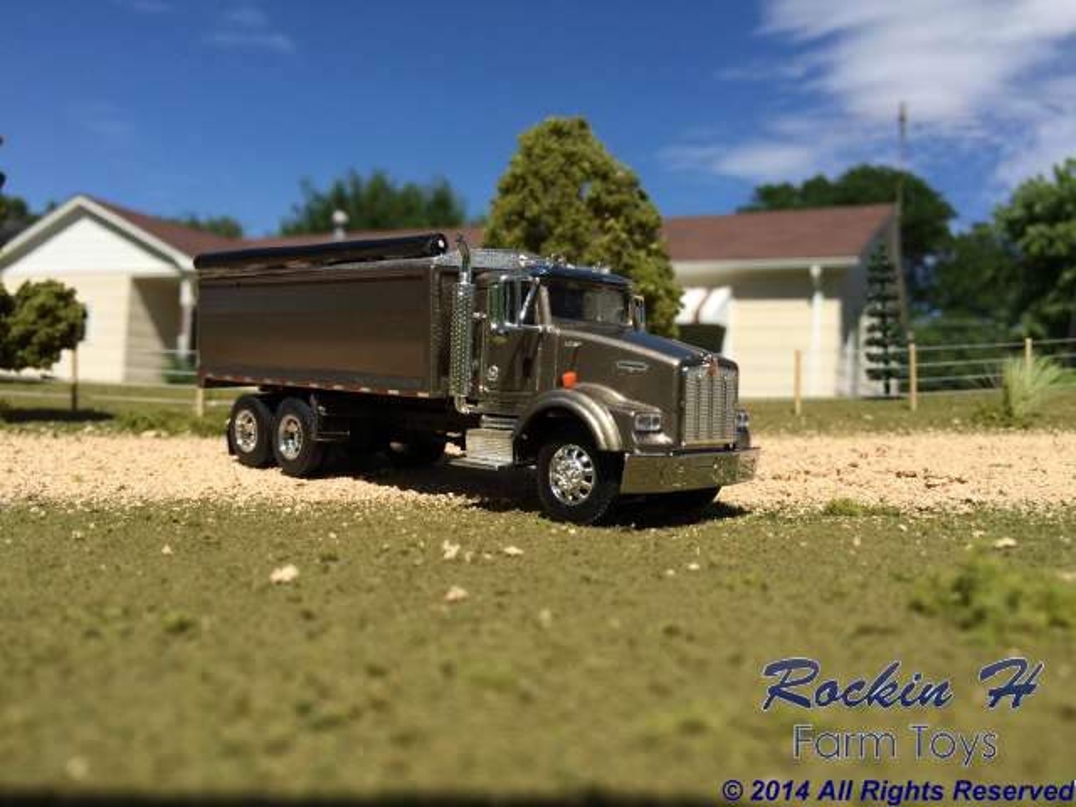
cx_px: 538
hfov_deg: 61.7
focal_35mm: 29
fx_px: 901
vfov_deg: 48.2
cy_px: 404
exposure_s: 1/3165
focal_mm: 4.15
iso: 32
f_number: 2.2
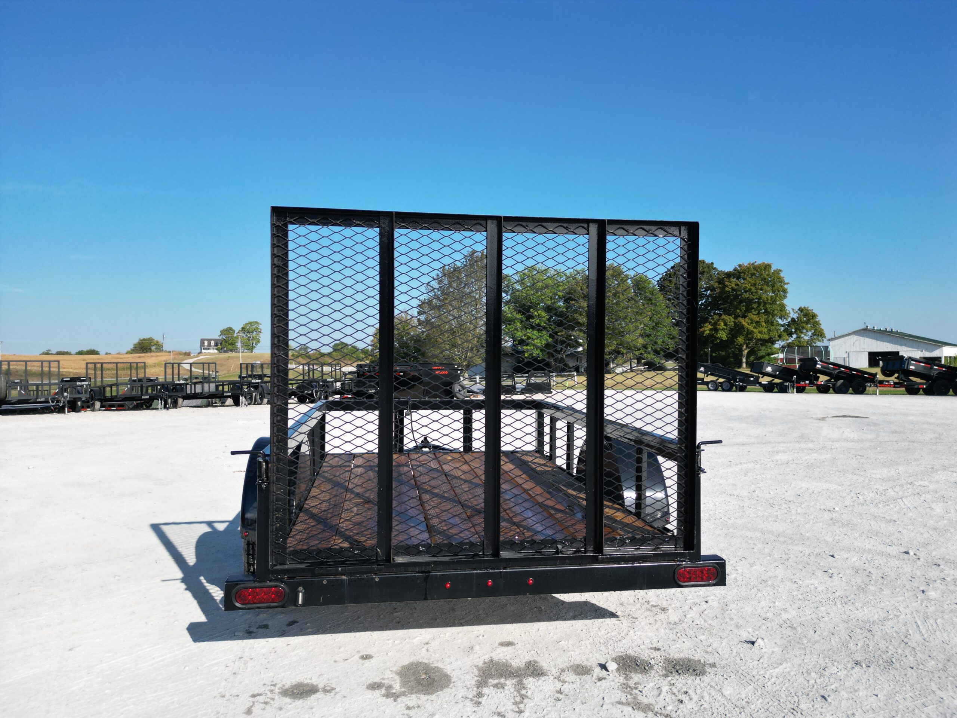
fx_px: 664
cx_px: 478
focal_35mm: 24
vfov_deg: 56.8
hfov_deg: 71.6
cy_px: 359
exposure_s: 1/2500
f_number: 1.7
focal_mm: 6.72
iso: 100
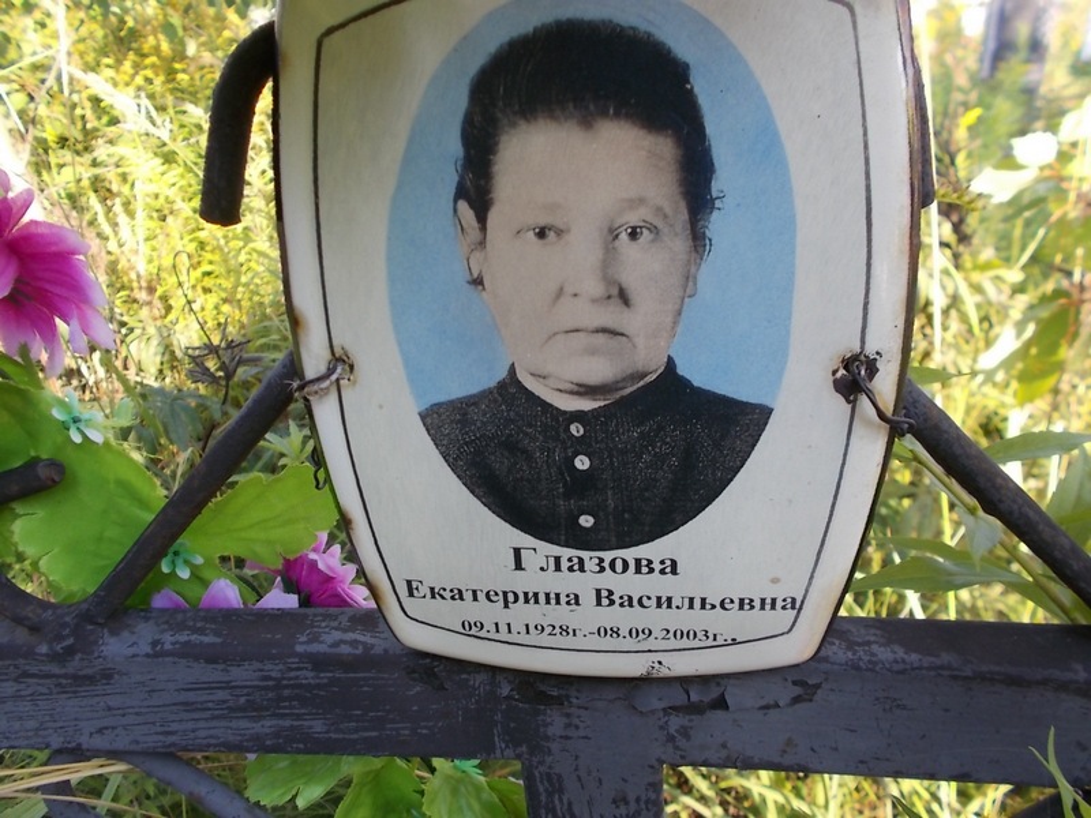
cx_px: 546
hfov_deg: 67.3
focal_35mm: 26
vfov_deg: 53.1
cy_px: 409
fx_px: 819
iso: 80
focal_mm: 4.6
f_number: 3.2
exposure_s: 1/100
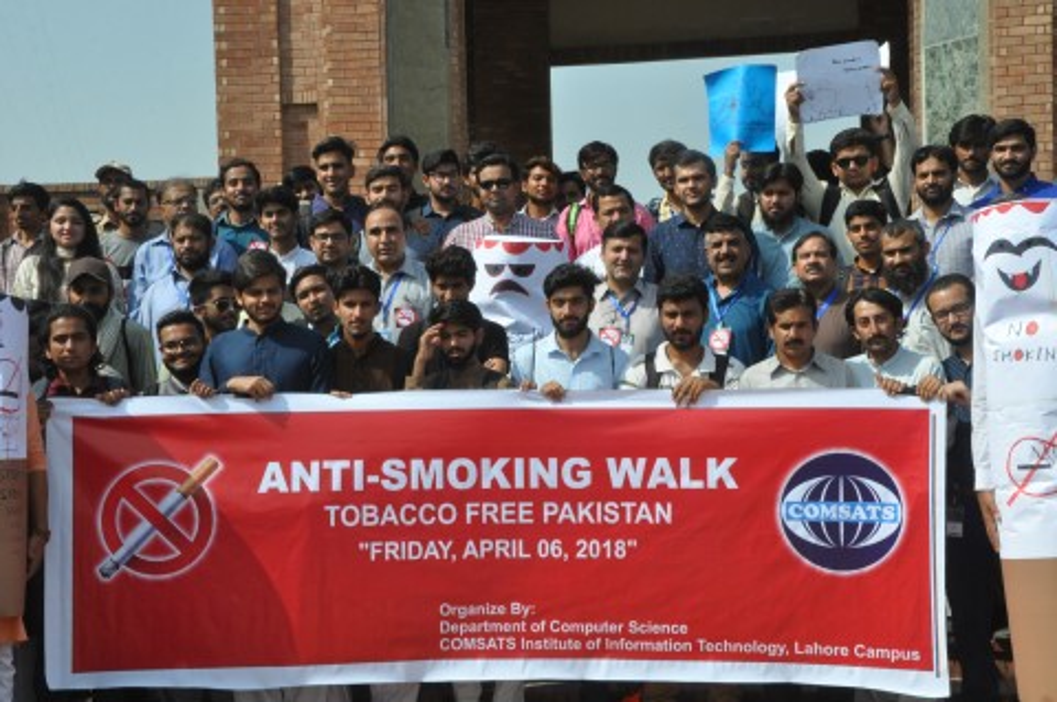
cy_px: 351
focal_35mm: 63
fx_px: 1848
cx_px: 528
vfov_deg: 21.5
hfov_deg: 31.9
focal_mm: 42
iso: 1000
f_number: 20
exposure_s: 1/400
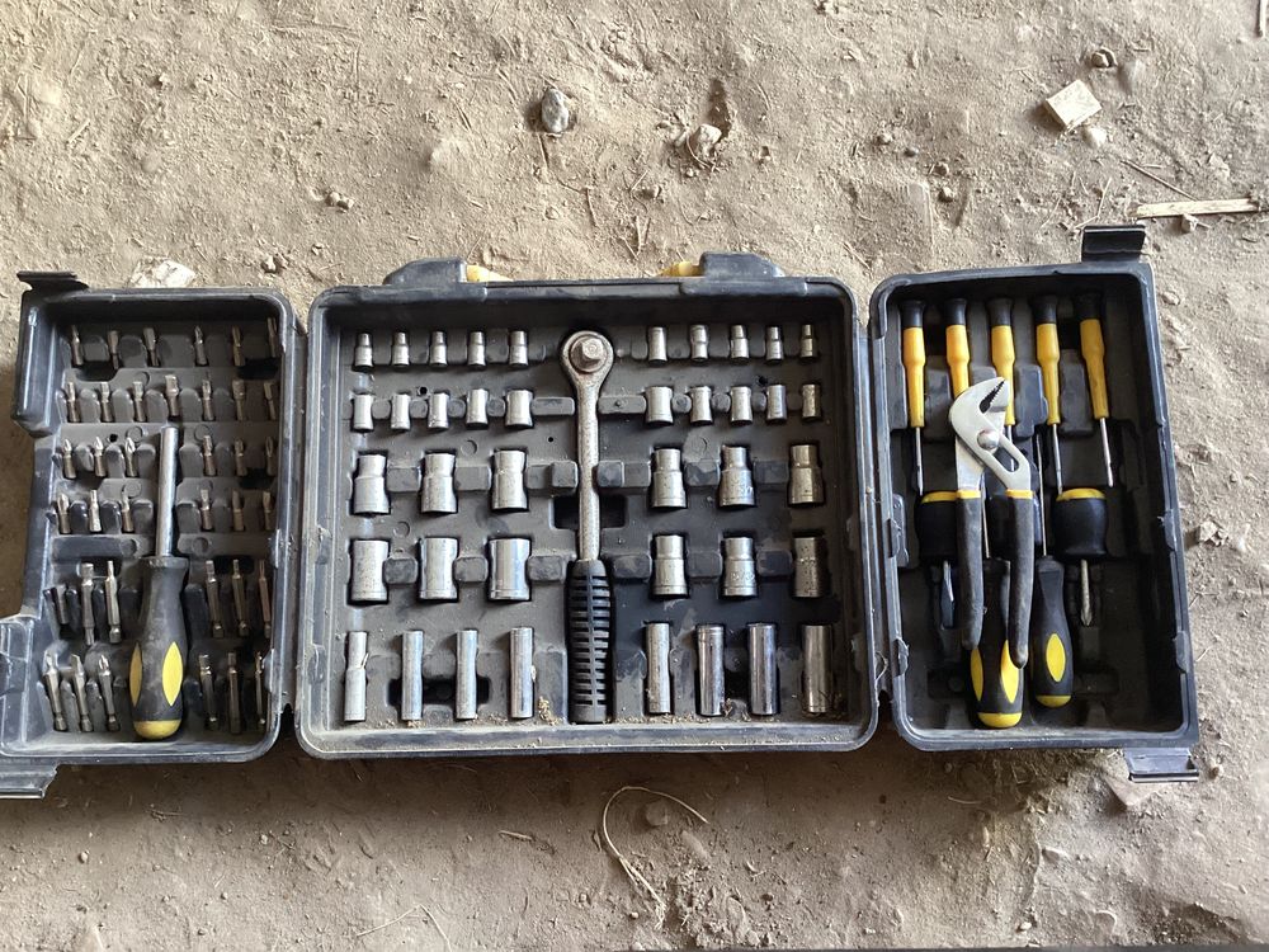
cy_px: 476
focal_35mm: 31
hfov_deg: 58.4
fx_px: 1136
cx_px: 634
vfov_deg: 45.4
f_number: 2.4
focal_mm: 3.3
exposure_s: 1/50
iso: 200
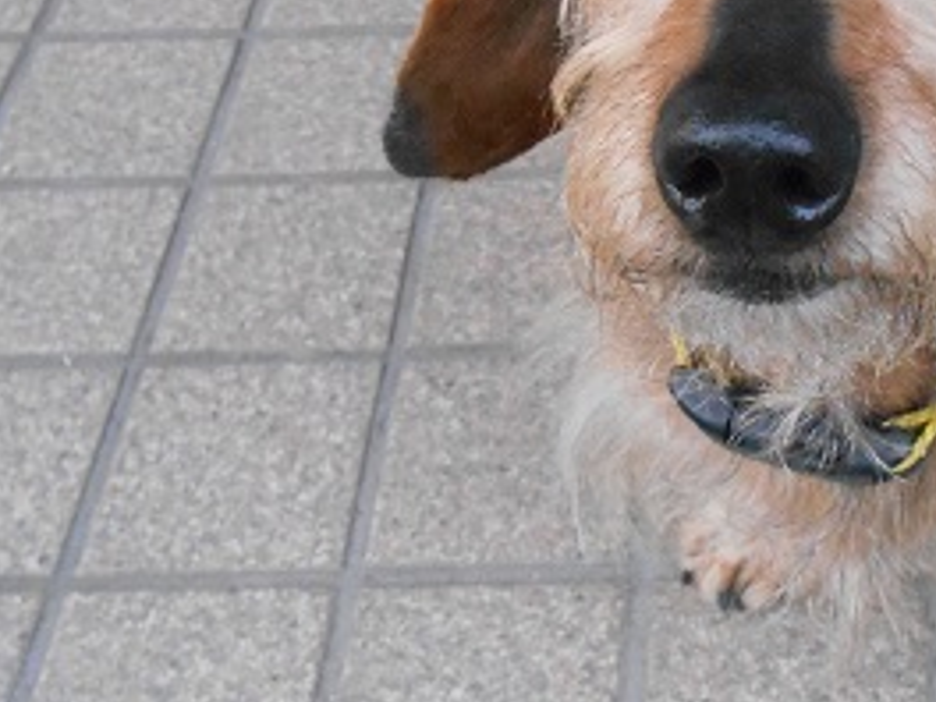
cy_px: 142
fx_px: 1703
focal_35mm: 63
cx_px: 812
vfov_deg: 23.0
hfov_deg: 29.6
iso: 800
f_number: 3.4
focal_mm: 4.7
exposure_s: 1/160
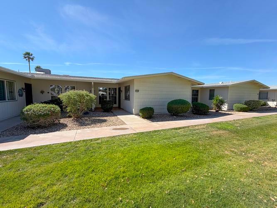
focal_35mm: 14
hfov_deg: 102.1
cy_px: 104
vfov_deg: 85.7
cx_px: 138
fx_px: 112
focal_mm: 2.22
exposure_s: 1/770
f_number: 2.2
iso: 25
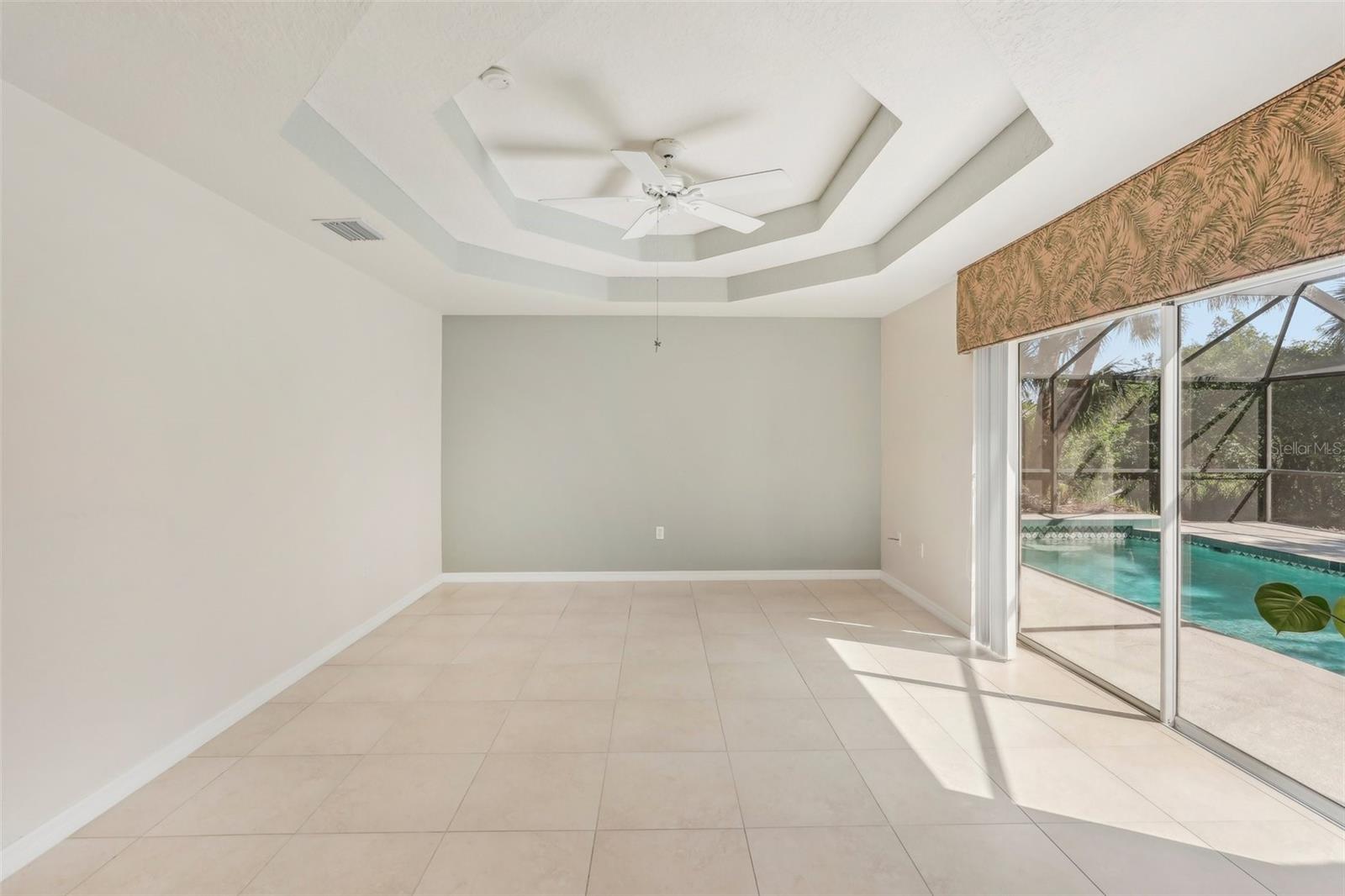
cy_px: 448
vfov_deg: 73.7
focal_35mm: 16
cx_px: 672
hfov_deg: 96.7
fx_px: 598
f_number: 8
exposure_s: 1/80
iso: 400
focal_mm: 16
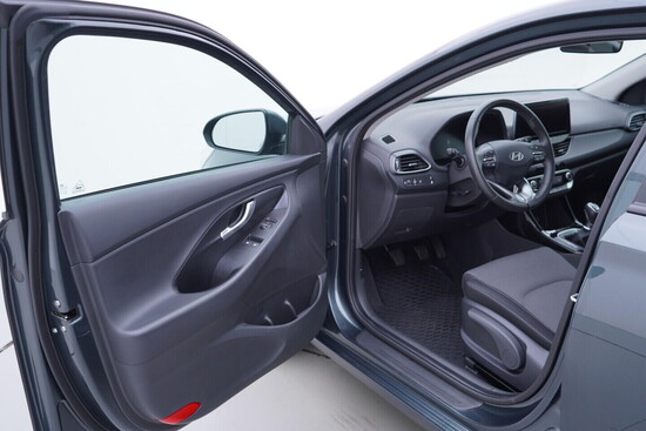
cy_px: 216
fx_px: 646
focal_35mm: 36
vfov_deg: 36.9
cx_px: 323
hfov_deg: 53.1
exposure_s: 1/40
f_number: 3.2
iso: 125
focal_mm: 24
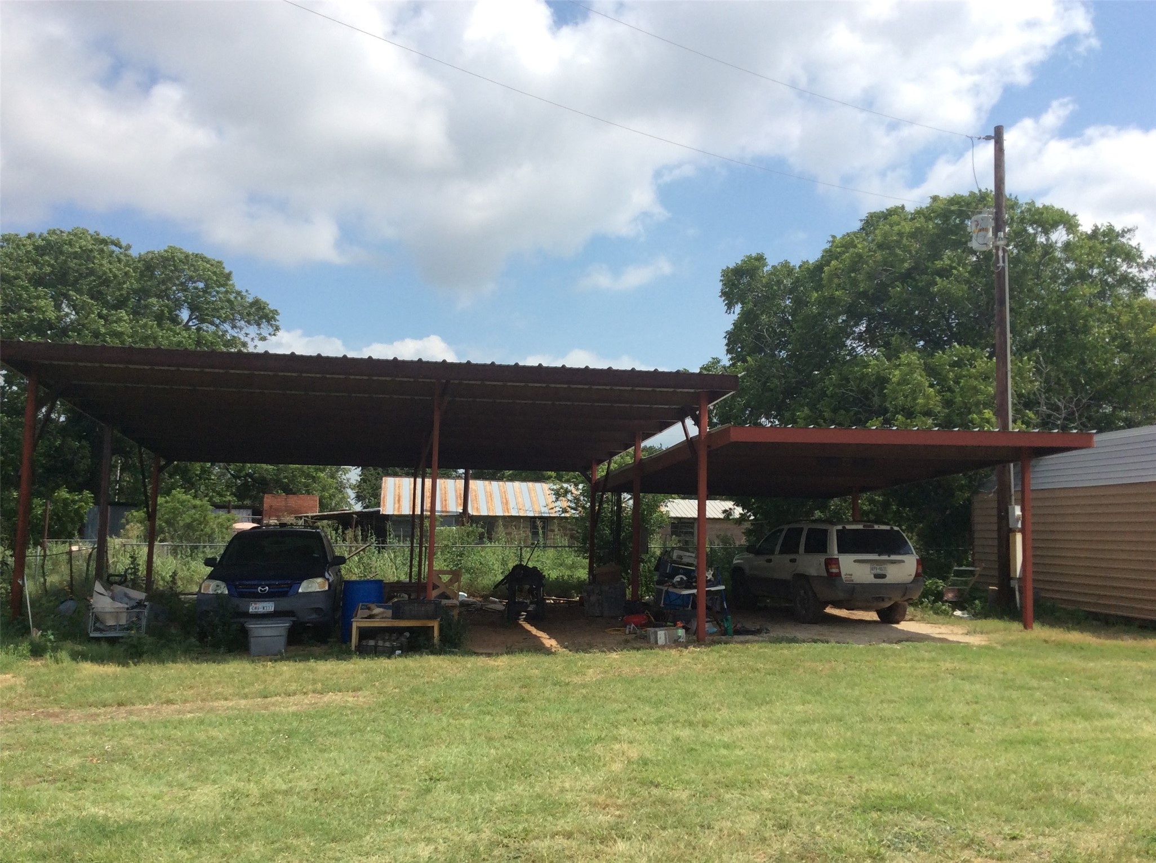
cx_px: 578
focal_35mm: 32
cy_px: 432
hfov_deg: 56.9
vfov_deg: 44.0
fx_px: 1067
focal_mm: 3.3
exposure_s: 1/1845
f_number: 2.4
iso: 32
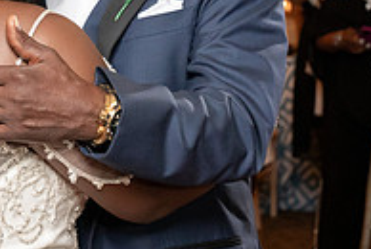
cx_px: -34
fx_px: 1775
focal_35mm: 172
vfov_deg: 8.0
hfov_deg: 11.8
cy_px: -4
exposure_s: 1/200
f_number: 5.6
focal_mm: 55
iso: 4000
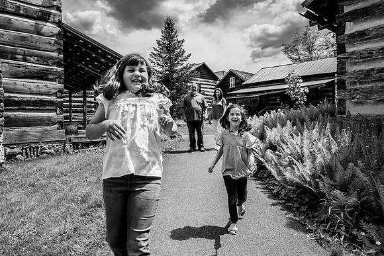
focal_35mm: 24
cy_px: 128
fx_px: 256
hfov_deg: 73.7
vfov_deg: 53.2
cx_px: 192
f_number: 5
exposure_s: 1/500
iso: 100
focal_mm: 24
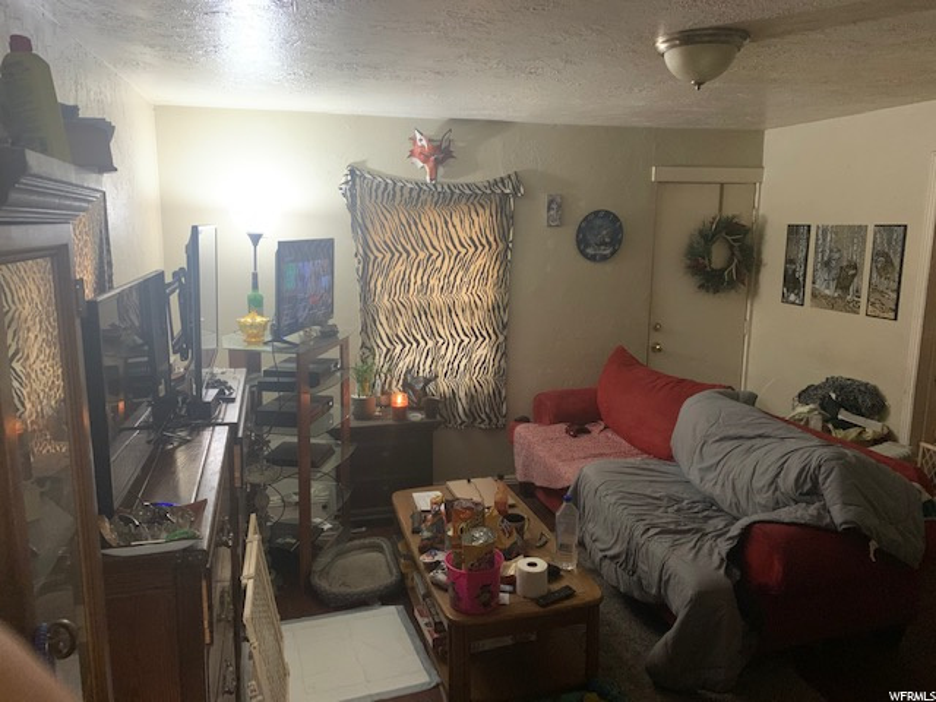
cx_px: 468
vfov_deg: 53.1
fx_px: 703
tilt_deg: -10.7
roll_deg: -0.1
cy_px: 351
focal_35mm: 26
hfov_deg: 67.3
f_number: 1.8
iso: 400
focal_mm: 4.25
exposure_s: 1/30
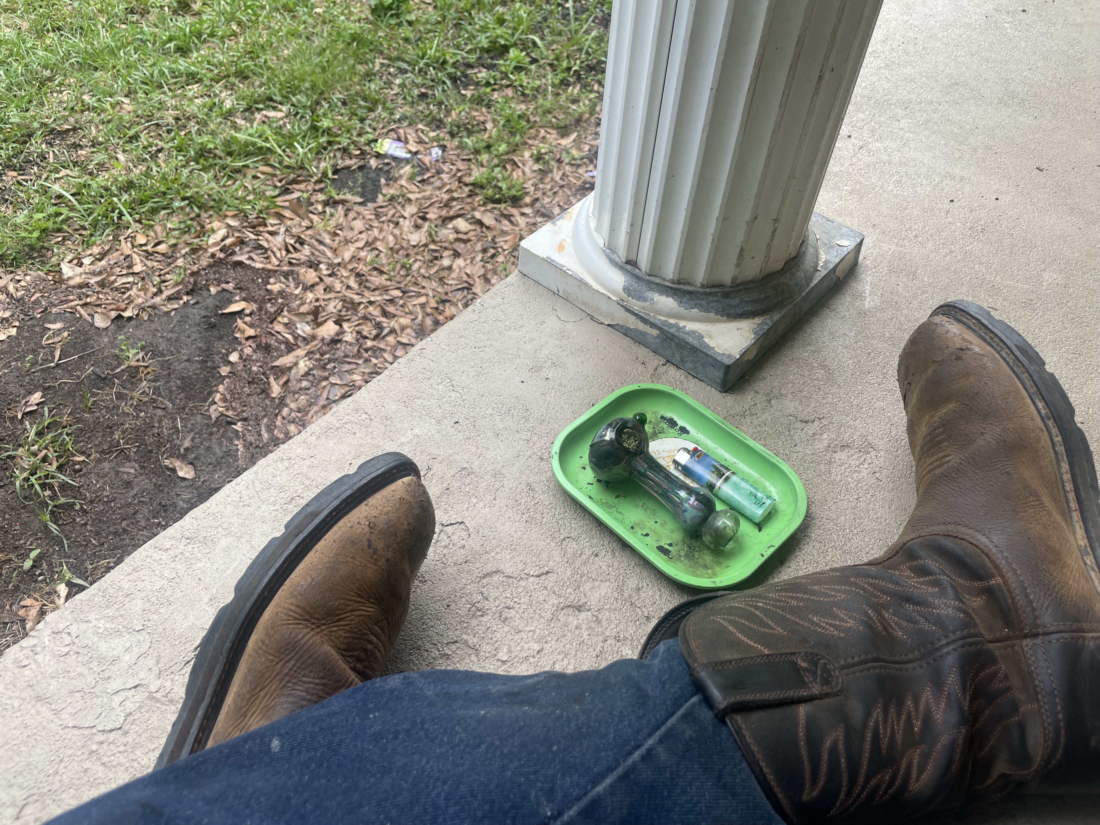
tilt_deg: -49.8
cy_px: 412
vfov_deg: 53.1
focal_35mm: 26
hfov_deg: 67.3
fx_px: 826
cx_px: 550
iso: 32
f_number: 1.6
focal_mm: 4.2
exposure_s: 1/231
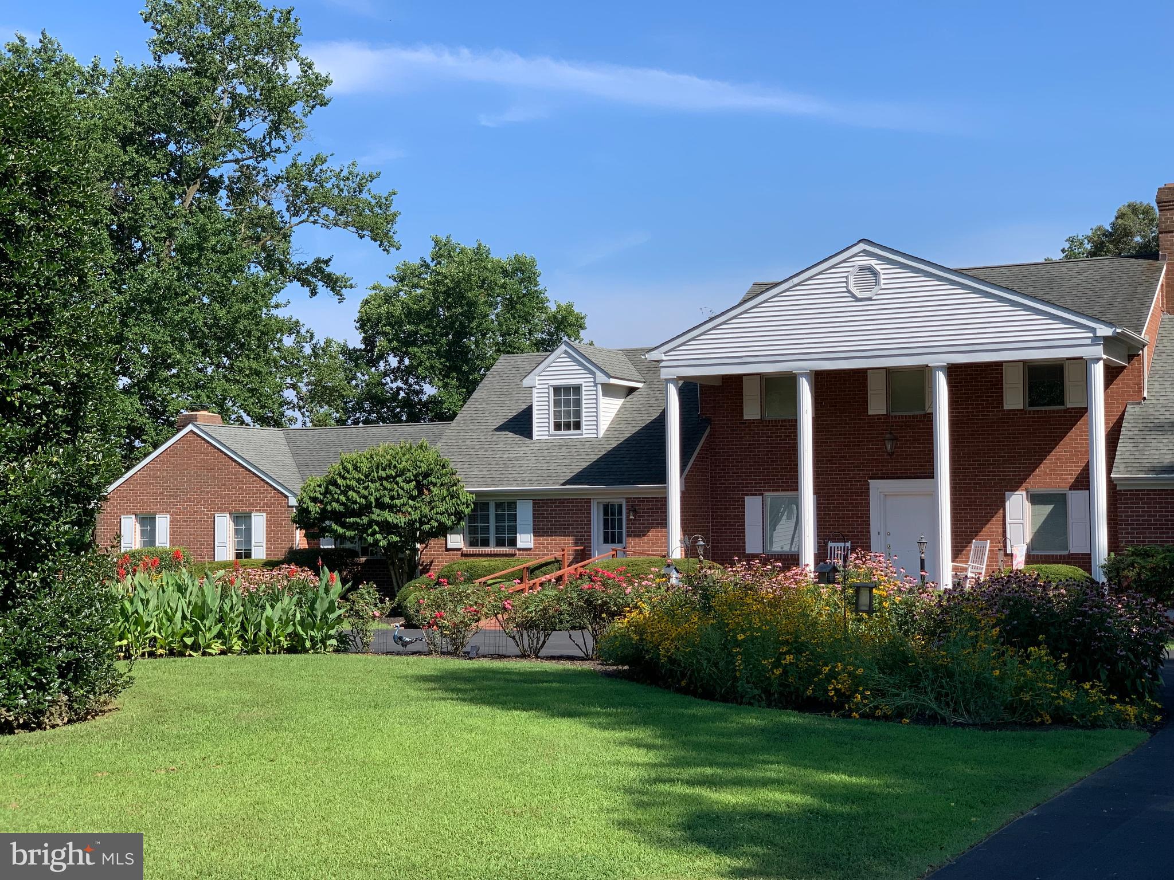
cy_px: 440
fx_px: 1764
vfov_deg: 28.0
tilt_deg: +1.0
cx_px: 587
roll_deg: +0.9
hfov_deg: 36.8
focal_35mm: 52
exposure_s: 1/786
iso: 16
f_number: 2.4
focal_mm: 6
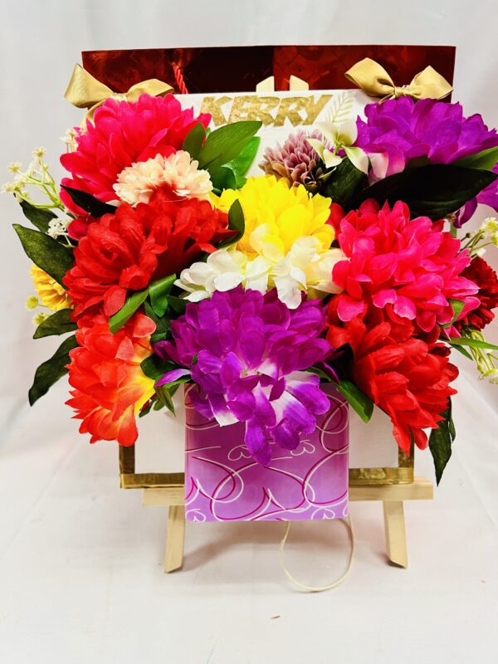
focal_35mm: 26
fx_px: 499
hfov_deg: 53.1
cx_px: 249
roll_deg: +1.9
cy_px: 332
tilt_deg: -21.4
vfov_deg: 67.3
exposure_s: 1/60
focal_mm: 5.7
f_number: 1.5
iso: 200
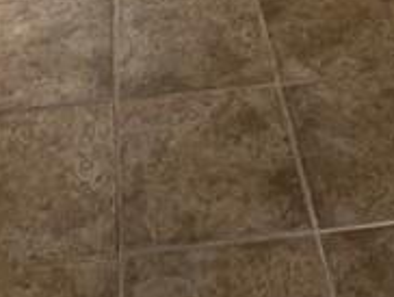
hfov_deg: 26.6
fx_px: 832
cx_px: 216
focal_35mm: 73
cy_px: -397
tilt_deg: -12.1
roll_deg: +0.3
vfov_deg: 14.3
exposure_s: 1/60
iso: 400
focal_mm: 1.57
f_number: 1.8
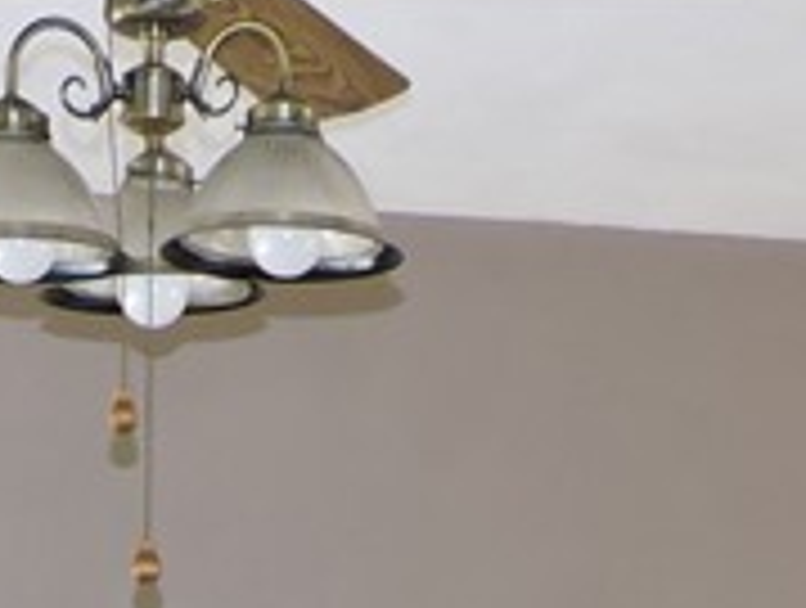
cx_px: 311
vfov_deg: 9.3
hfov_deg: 14.4
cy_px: 1639
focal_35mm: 137
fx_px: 3196
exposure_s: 1/40
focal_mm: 4.3
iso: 250
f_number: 3
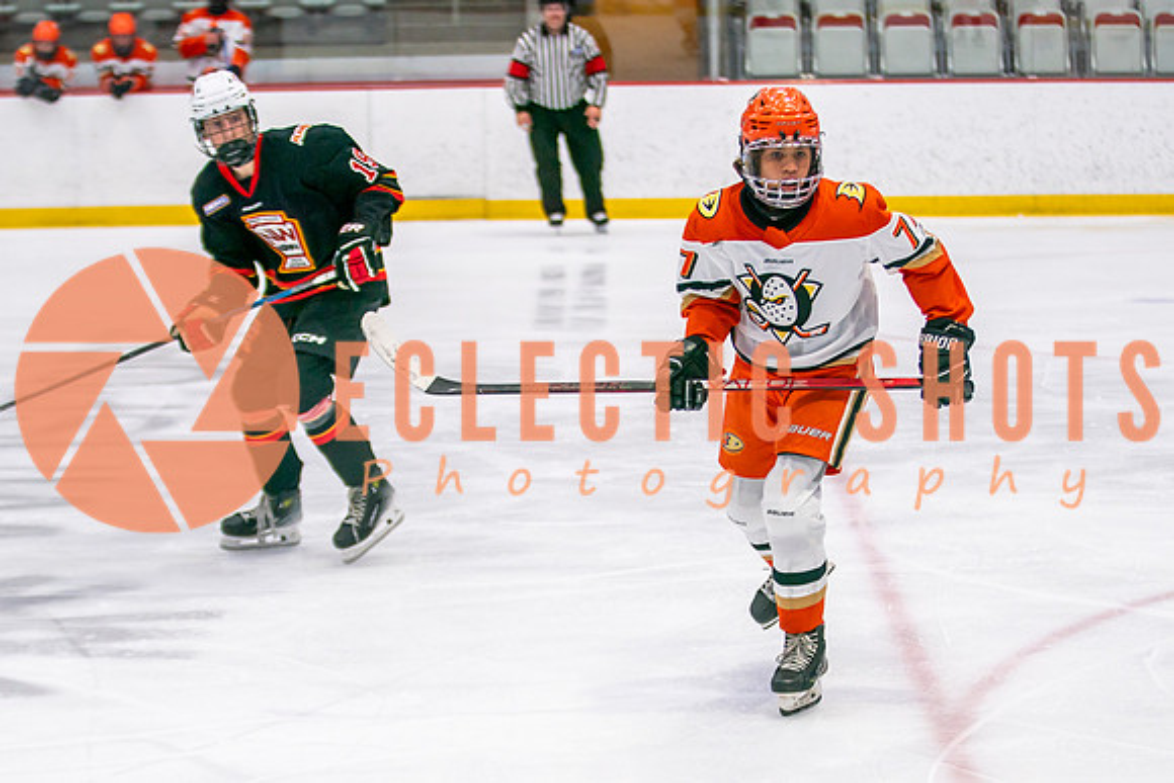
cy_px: 494
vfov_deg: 12.3
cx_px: 587
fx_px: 3632
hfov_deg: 18.4
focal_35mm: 111
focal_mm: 70
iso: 640
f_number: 2.8
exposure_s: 1/640
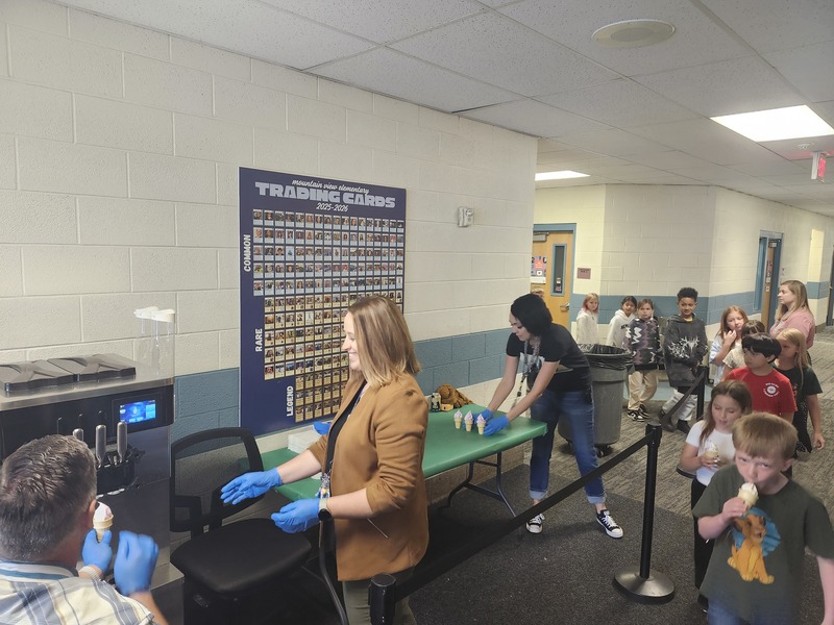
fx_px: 554
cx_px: 417
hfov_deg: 73.9
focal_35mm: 23
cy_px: 312
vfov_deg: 58.9
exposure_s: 1/60
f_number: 1.8
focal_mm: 5.54
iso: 640
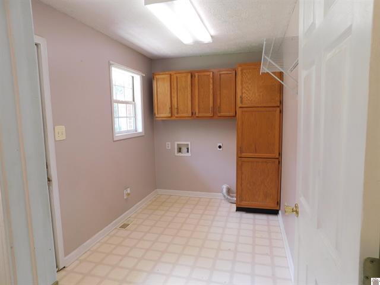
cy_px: 142
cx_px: 190
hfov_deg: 73.9
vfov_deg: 58.9
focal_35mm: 23
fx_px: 252
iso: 200
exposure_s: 1/30
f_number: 3
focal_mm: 4
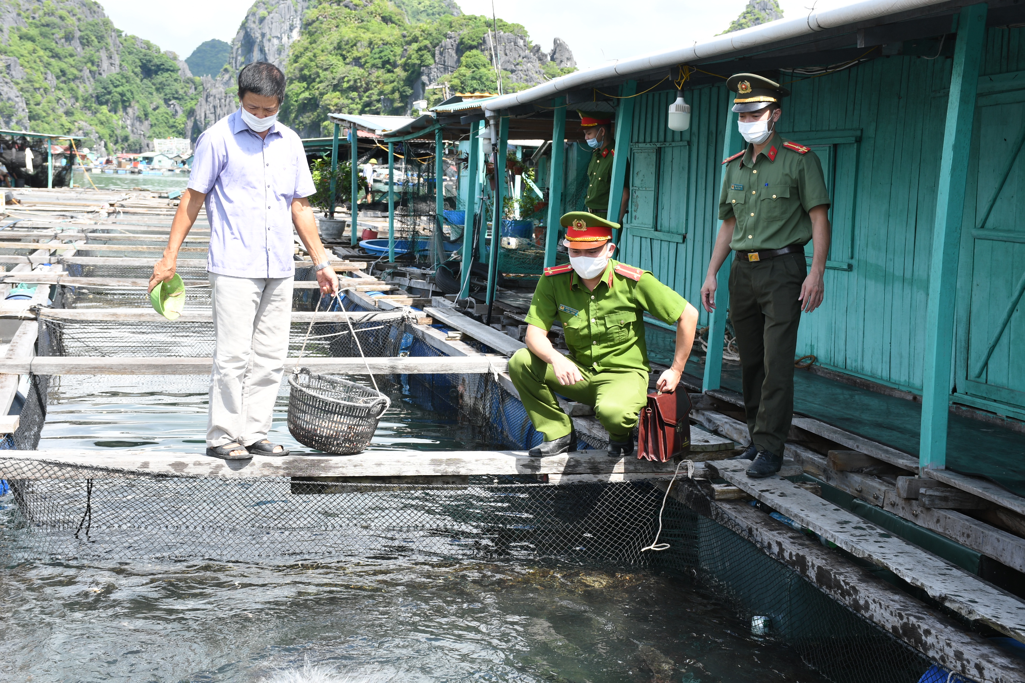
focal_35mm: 52
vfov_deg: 25.8
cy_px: 342
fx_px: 1495
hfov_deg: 37.9
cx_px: 512
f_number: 8
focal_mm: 35
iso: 160
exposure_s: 1/200
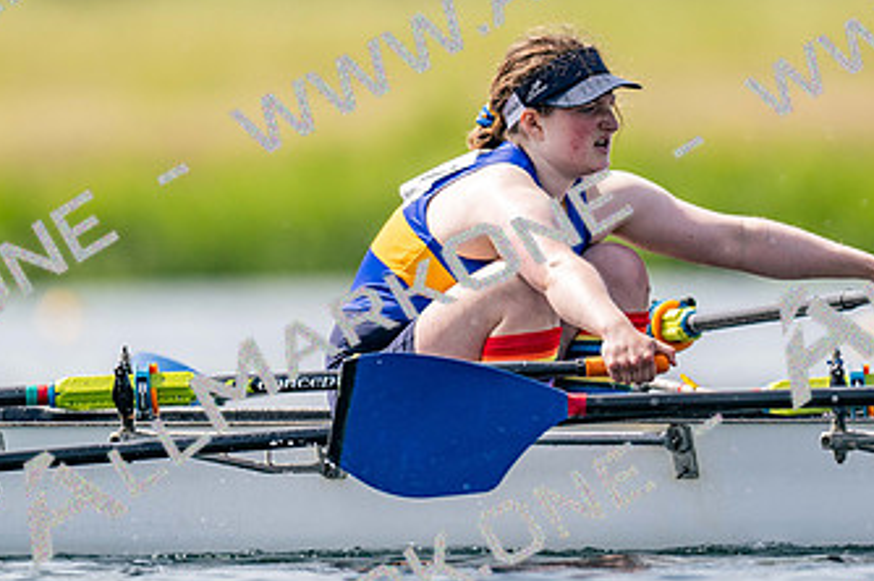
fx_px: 25296
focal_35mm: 1043
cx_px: 555
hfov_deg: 2.0
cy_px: 161
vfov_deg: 1.3
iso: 220
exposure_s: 1/2500
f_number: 4
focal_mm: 600
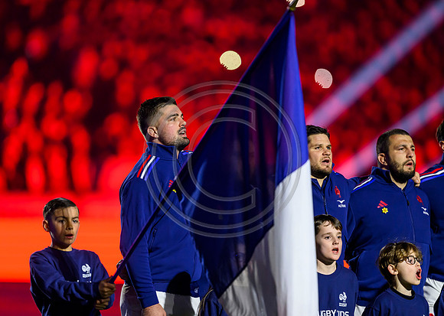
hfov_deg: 4.8
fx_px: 5274
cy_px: 158
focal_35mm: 419
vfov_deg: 3.4
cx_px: 207
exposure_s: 1/640
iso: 4000
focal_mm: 400
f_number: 2.8
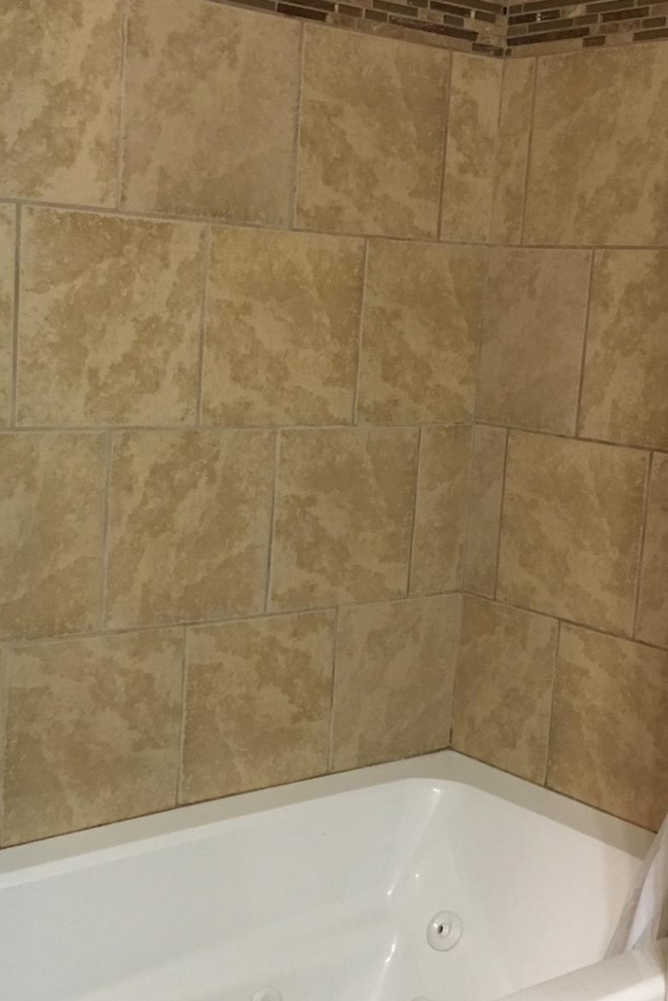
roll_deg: -2.3
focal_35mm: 51
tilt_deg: -10.7
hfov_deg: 26.5
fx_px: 1419
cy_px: 529
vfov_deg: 38.9
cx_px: 300
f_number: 2.2
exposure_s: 1/30
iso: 125
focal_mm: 4.15
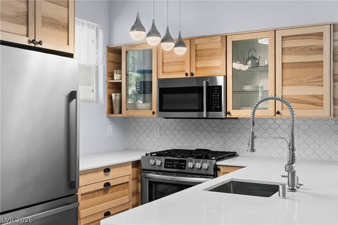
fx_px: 366
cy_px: 112
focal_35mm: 39
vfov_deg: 34.2
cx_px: 169
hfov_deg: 49.6
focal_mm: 26
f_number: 8
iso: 400
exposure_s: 1/13
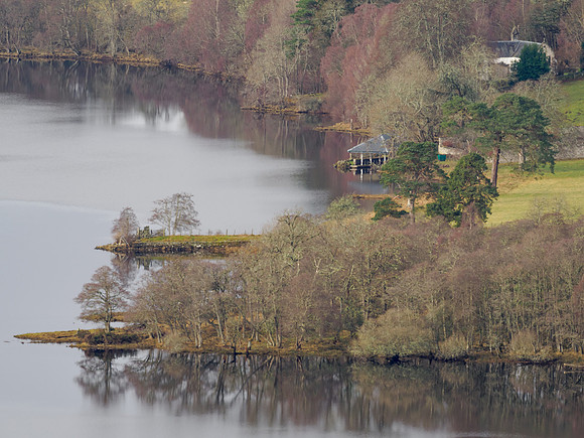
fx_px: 14916
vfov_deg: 1.7
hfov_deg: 2.2
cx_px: 307
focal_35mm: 884
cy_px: 230
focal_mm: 420
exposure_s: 1/160
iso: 200
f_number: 5.6
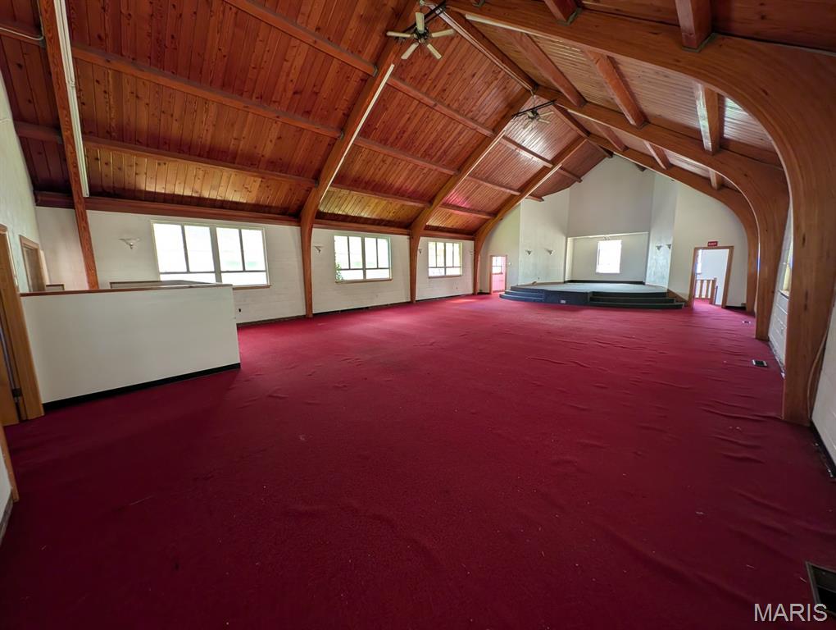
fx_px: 290
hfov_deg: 110.5
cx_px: 418
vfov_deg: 94.6
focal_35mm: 12
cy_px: 315
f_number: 1.95
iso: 105
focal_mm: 2.23
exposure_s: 1/50.6
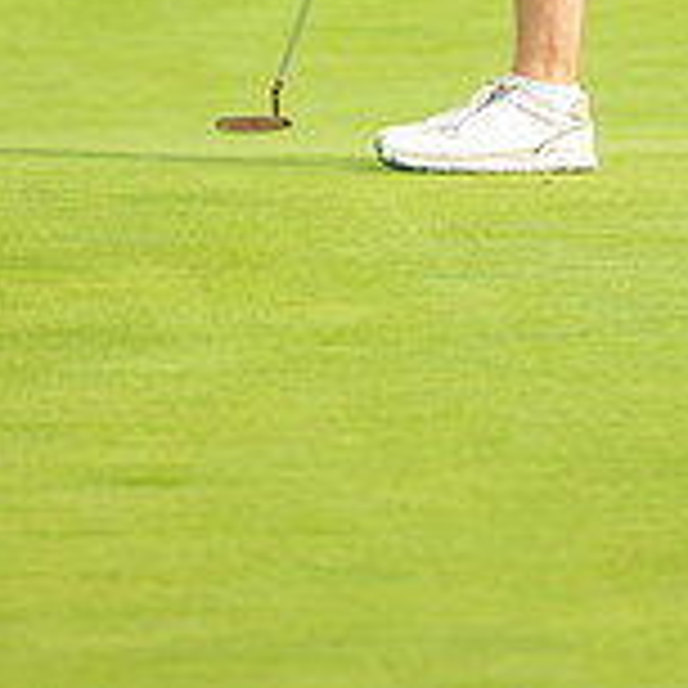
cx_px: 594
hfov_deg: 2.3
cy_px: -319
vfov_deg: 2.3
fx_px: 16820
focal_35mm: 748
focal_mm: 300
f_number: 4
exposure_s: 1/2500
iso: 640
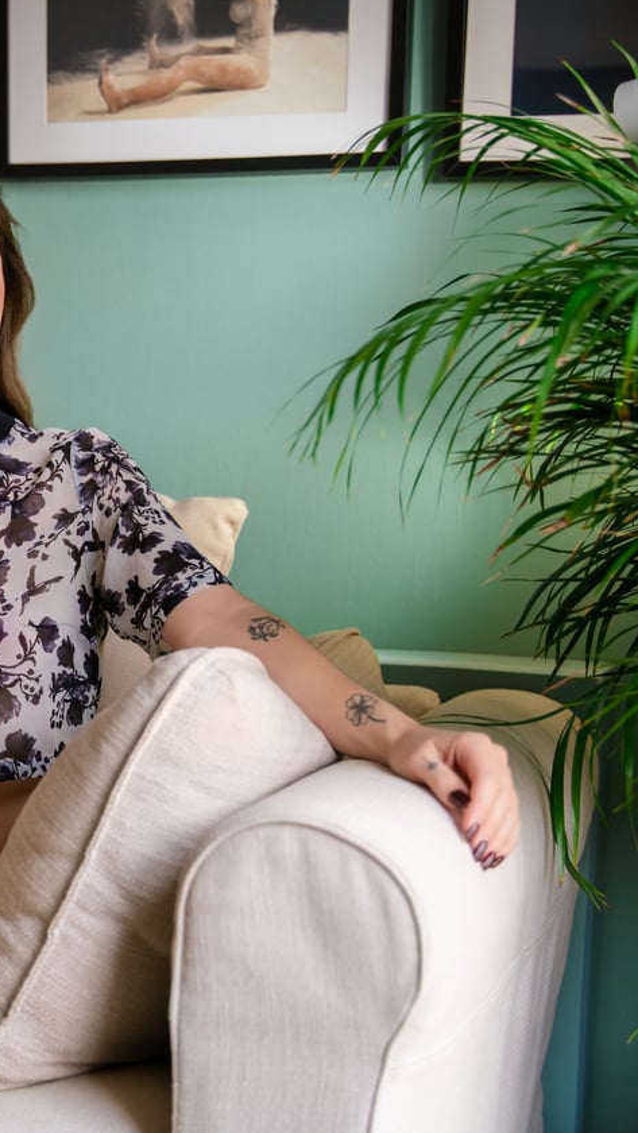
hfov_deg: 17.5
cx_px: -40
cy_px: 562
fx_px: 2013
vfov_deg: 31.4
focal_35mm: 67
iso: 200
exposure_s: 1/200
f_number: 2.8
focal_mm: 42
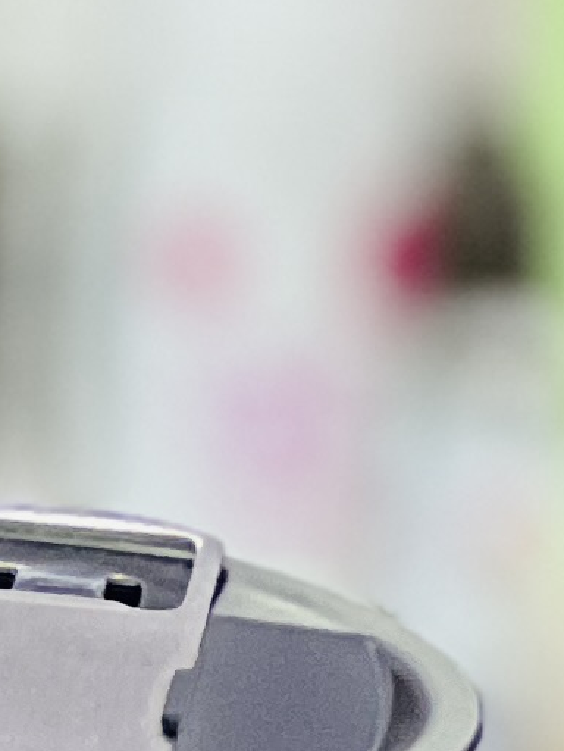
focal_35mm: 607
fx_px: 13170
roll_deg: +0.3
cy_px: 758
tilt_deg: -18.5
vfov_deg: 3.3
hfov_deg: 2.4
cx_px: -1611
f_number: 2.8
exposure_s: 1/40
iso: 160
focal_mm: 9
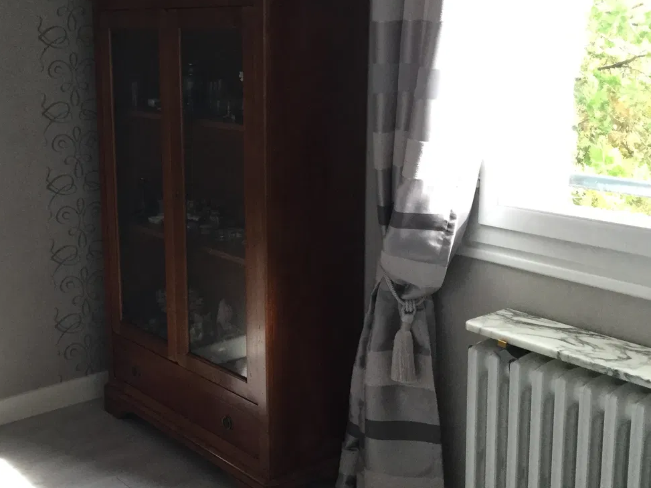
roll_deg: +1.5
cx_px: 129
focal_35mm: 51
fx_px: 959
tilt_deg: -13.7
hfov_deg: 36.2
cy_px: 226
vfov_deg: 28.5
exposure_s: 1/33
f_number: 2.4
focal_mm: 3.3
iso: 50
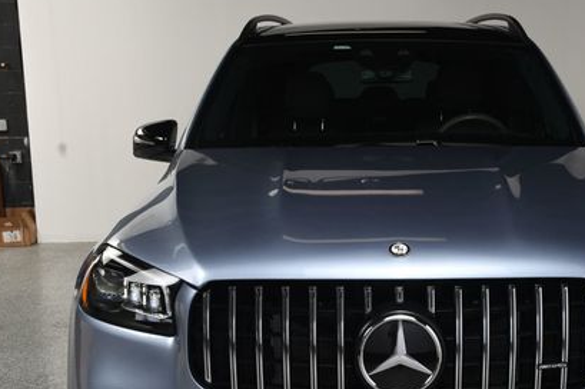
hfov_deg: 32.7
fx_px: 990
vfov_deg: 22.1
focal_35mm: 61
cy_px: 285
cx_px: 375
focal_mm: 26
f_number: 11
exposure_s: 1/160
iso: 100
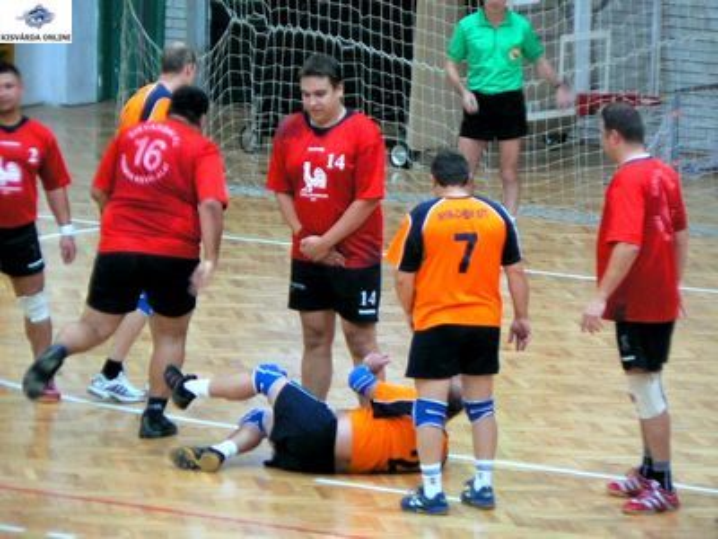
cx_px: 359
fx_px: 6554
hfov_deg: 6.3
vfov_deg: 4.7
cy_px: 270
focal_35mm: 316
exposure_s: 1/30
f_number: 3.3
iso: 400
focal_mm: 54.2
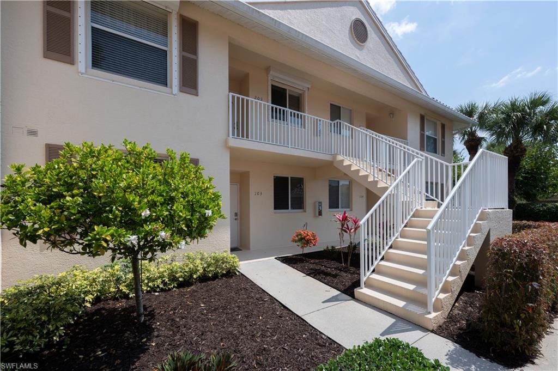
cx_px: 279
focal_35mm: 14
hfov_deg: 104.3
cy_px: 186
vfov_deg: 81.1
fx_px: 217
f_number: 11
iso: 160
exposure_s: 1/320
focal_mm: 14
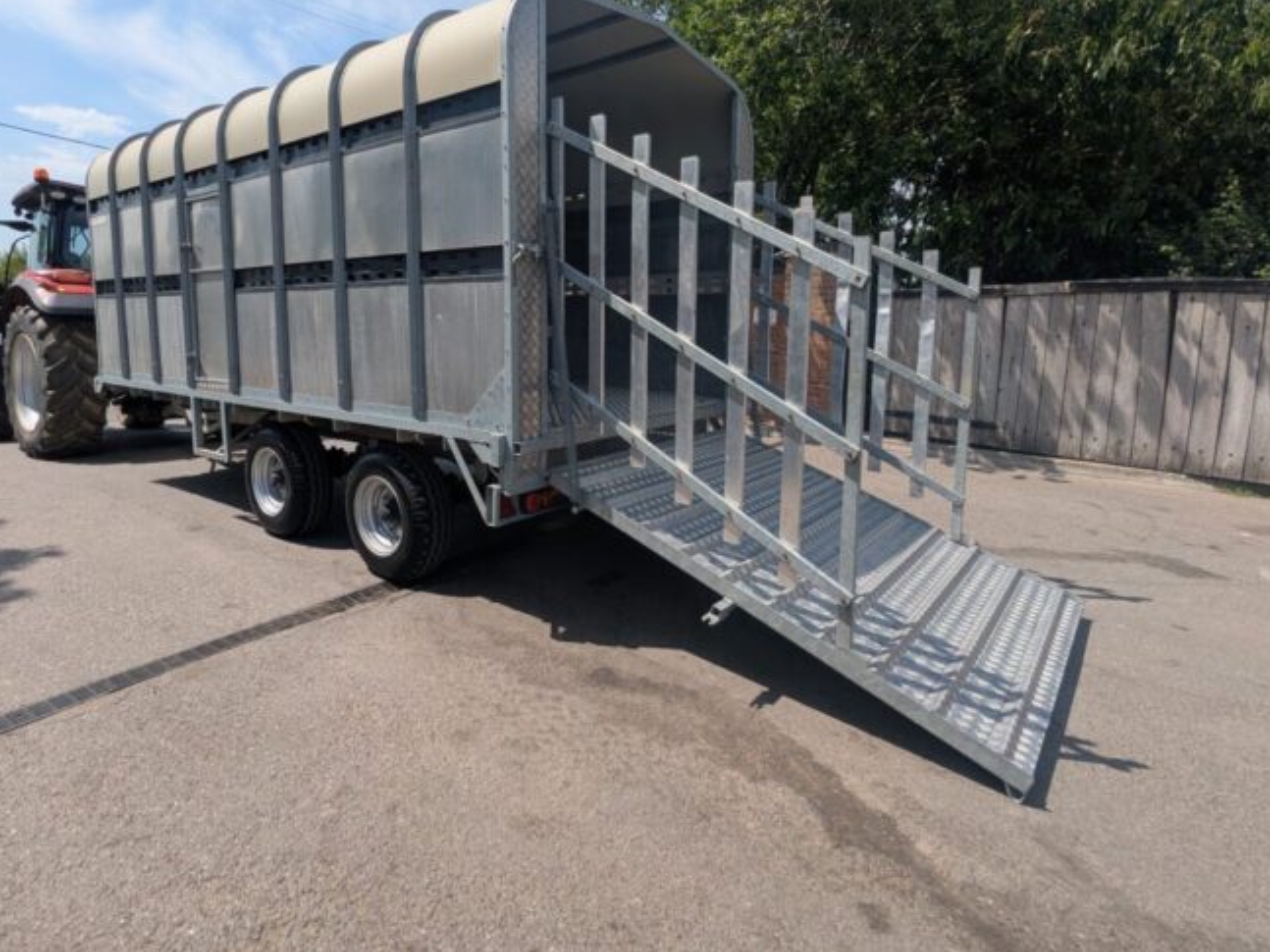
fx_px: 697
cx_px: 599
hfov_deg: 84.6
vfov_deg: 68.3
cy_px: 404
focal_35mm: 19
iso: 50
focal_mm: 2.35
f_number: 2.2
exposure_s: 1/1661
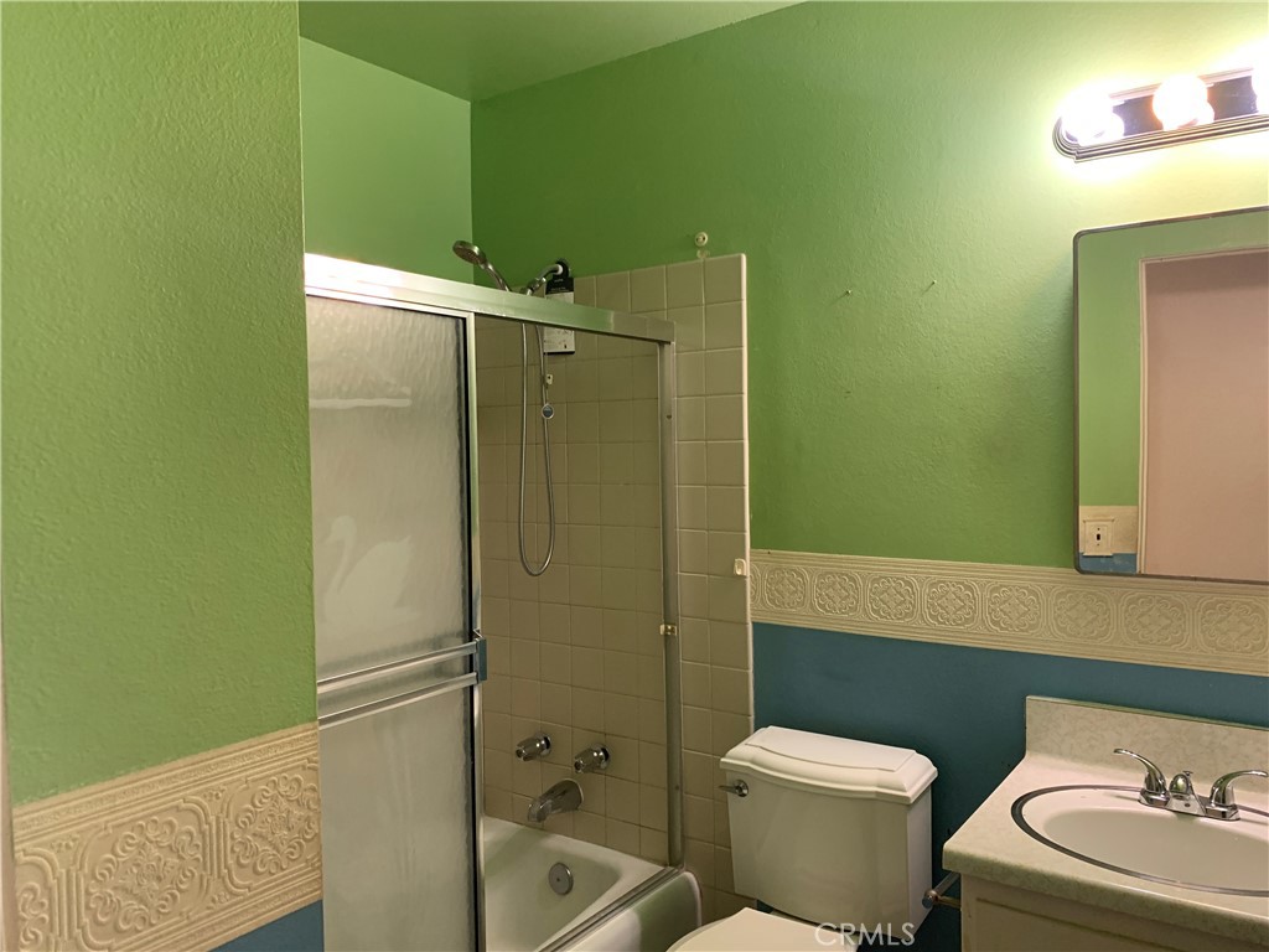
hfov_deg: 67.3
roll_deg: +0.9
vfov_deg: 53.1
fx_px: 953
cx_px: 634
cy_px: 476
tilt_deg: -1.7
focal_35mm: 26
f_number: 1.8
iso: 200
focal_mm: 4.25
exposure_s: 1/60
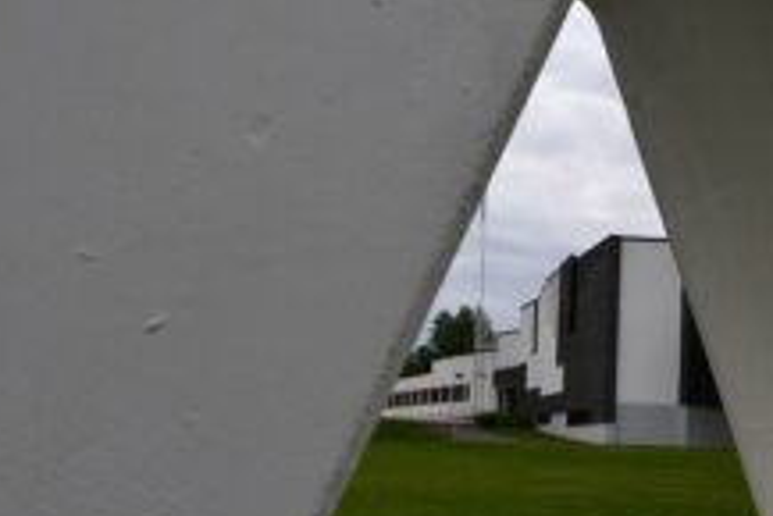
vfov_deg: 29.0
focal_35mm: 46
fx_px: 988
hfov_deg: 41.2
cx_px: 598
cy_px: 358
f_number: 13
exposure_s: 1/640
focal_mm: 17
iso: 640
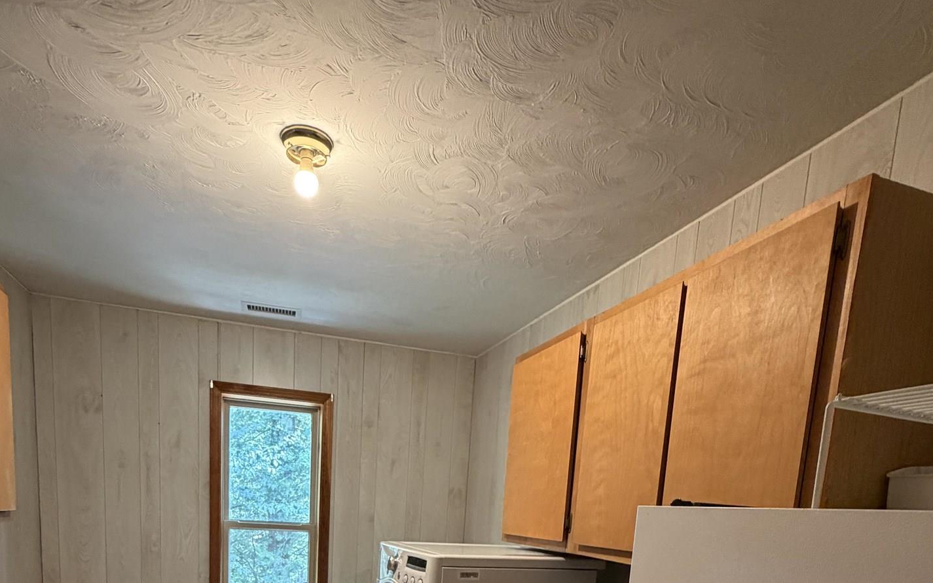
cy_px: 605
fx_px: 610
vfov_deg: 42.7
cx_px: 439
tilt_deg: -9.0
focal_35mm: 24
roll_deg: -3.4
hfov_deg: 74.7
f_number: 2.2
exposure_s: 1/60
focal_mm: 2.22
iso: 400
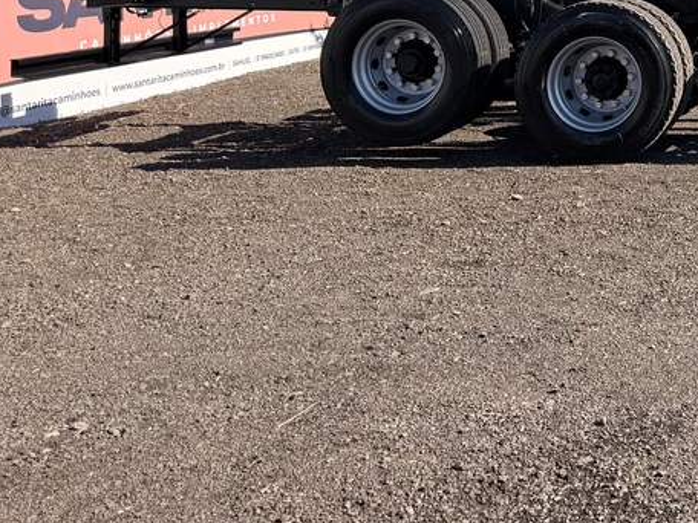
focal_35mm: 60
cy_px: -106
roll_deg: +0.9
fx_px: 1210
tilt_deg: +1.9
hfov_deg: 28.0
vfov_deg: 22.5
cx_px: 847
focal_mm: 6.76
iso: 80
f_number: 1.78
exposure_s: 1/3145
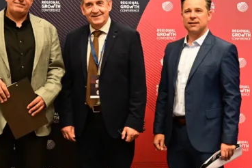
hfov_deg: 21.0
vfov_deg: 14.1
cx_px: 102
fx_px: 679
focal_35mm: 97
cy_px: 82
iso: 2500
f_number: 4
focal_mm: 35
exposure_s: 1/200
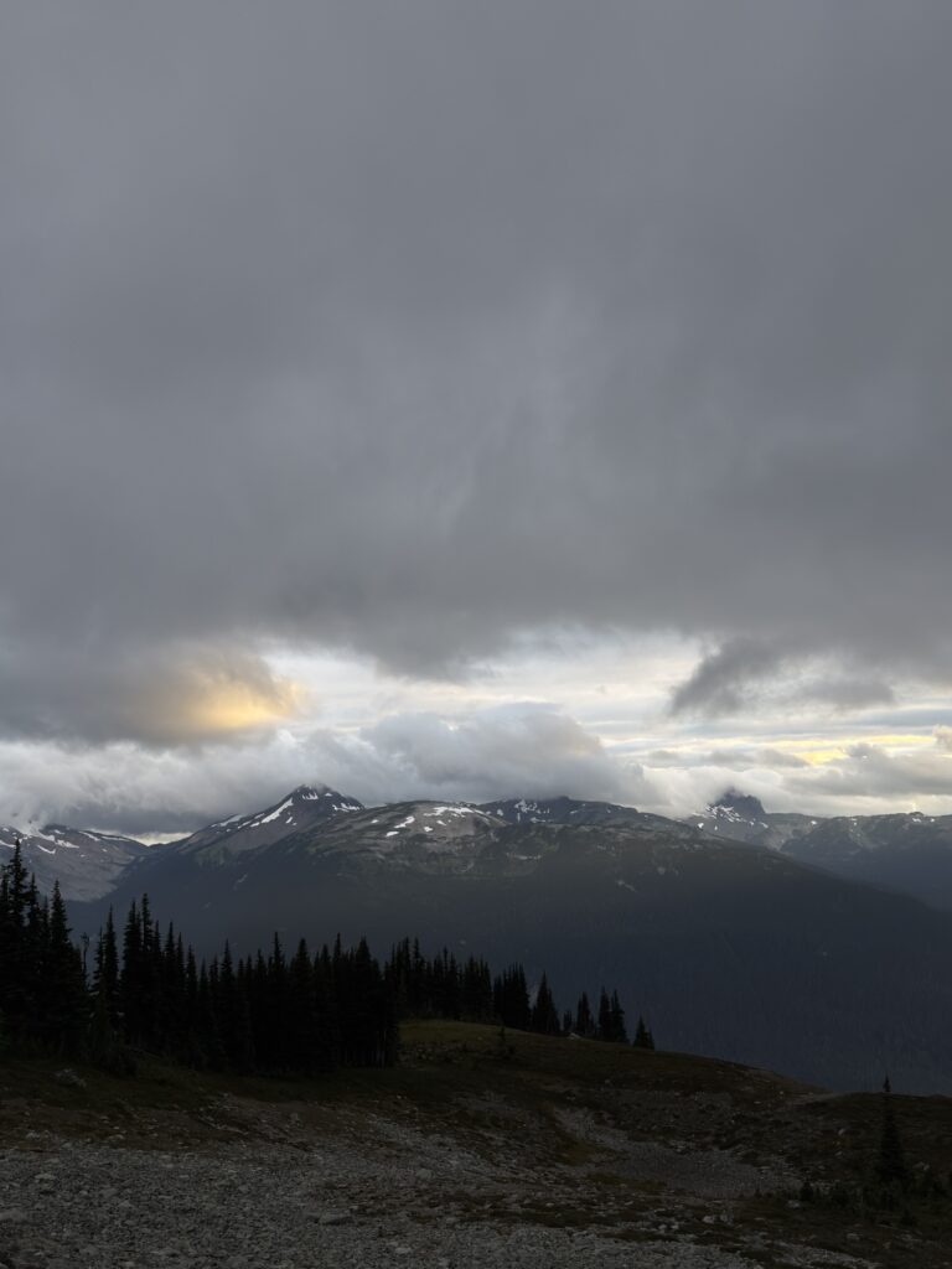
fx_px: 1357
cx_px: 476
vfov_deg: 50.1
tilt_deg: +8.4
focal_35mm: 37
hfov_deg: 38.7
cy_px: 634
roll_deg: +1.2
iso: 64
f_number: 1.78
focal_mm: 6.76
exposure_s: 1/552
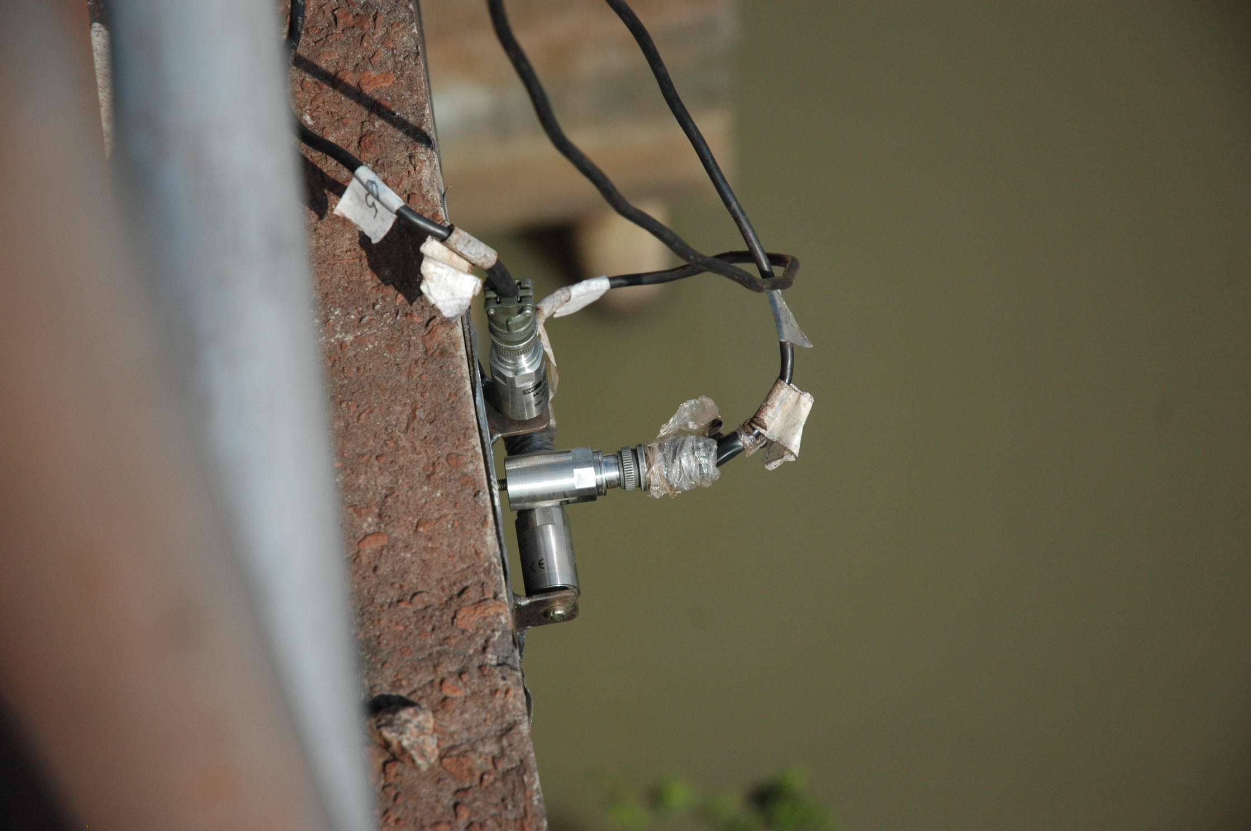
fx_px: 3384
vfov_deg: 14.0
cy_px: 416
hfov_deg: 20.9
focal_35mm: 98
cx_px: 626
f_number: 4.5
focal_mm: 65
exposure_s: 1/3200
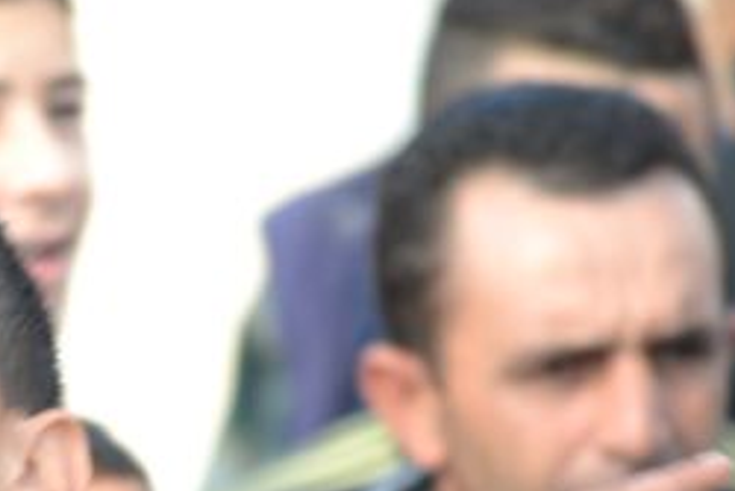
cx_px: -71
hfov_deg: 2.7
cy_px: 470
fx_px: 15668
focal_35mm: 767
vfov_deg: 1.8
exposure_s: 1/500
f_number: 5.6
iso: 320
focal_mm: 200
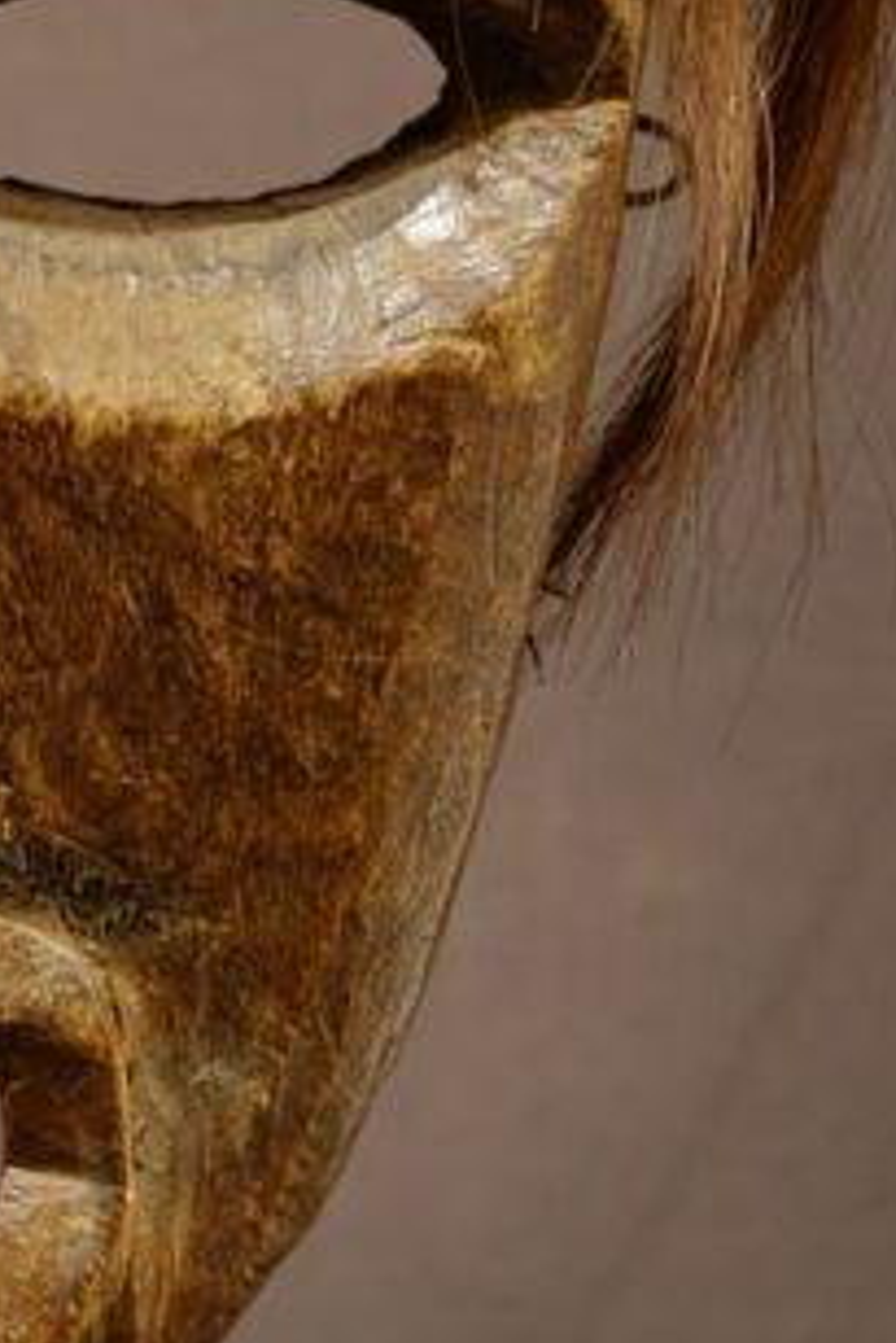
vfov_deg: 14.6
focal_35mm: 140
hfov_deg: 9.6
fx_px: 5220
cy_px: 796
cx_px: -313
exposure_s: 1/110
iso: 640
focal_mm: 27.7
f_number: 3.2
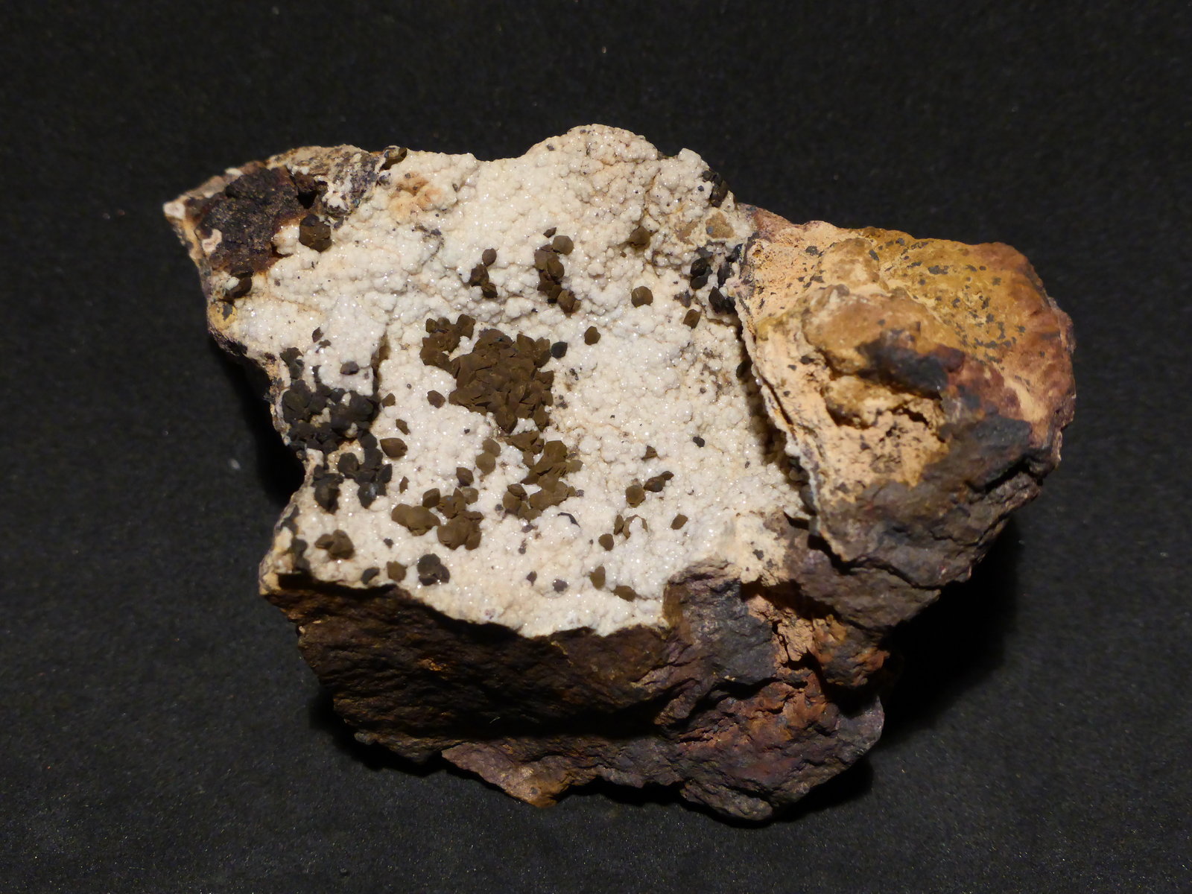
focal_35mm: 57
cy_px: 447
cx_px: 596
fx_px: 1963
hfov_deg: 33.8
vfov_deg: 25.7
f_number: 4.6
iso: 400
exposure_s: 1/25
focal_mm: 9.7
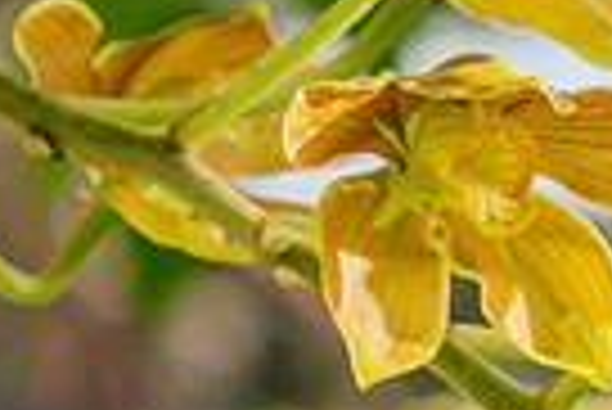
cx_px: 529
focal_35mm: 786
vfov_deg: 1.8
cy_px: 198
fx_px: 13376
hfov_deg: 2.6
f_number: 9
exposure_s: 1/100
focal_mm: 100
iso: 250
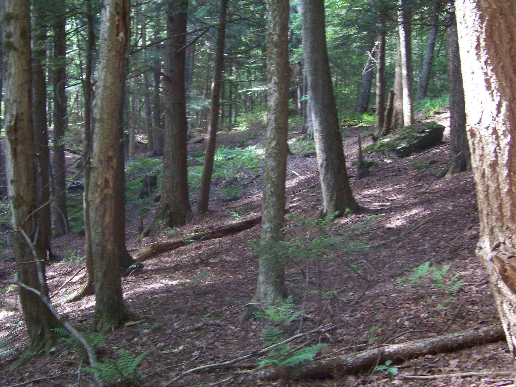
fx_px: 730
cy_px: 194
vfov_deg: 29.7
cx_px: 258
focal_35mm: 49
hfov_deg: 38.9
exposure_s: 1/30
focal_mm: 7.6
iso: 213
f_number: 2.8
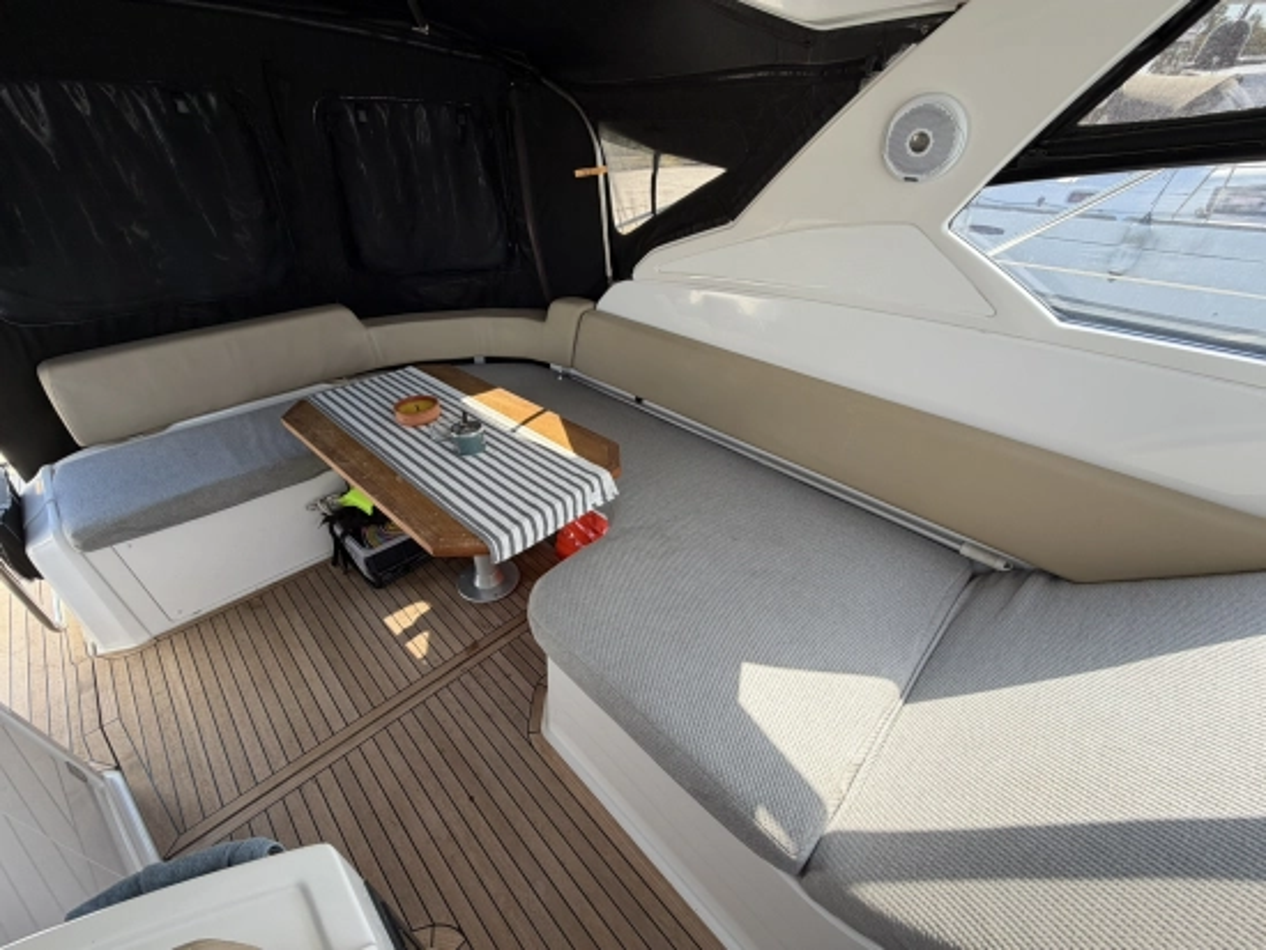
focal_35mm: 14
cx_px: 633
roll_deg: -1.1
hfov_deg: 102.0
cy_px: 475
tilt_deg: -32.9
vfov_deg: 85.7
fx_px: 512
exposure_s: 1/183
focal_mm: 2.22
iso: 40
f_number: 2.2
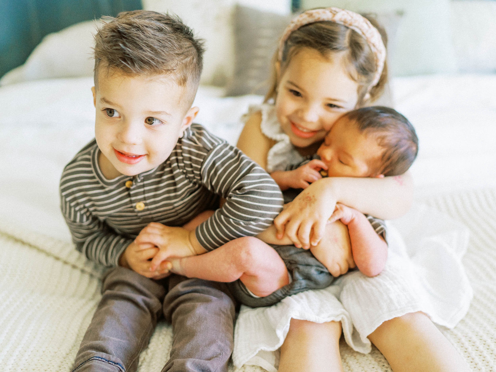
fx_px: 542
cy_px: 186
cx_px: 233
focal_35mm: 38
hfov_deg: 49.1
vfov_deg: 37.9
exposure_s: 1/1000
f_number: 1.6
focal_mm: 35
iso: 1000
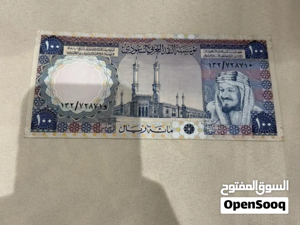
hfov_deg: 71.6
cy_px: 112
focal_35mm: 24
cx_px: 150
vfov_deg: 56.8
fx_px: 208
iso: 160
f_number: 1.78
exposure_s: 1/60
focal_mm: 6.76
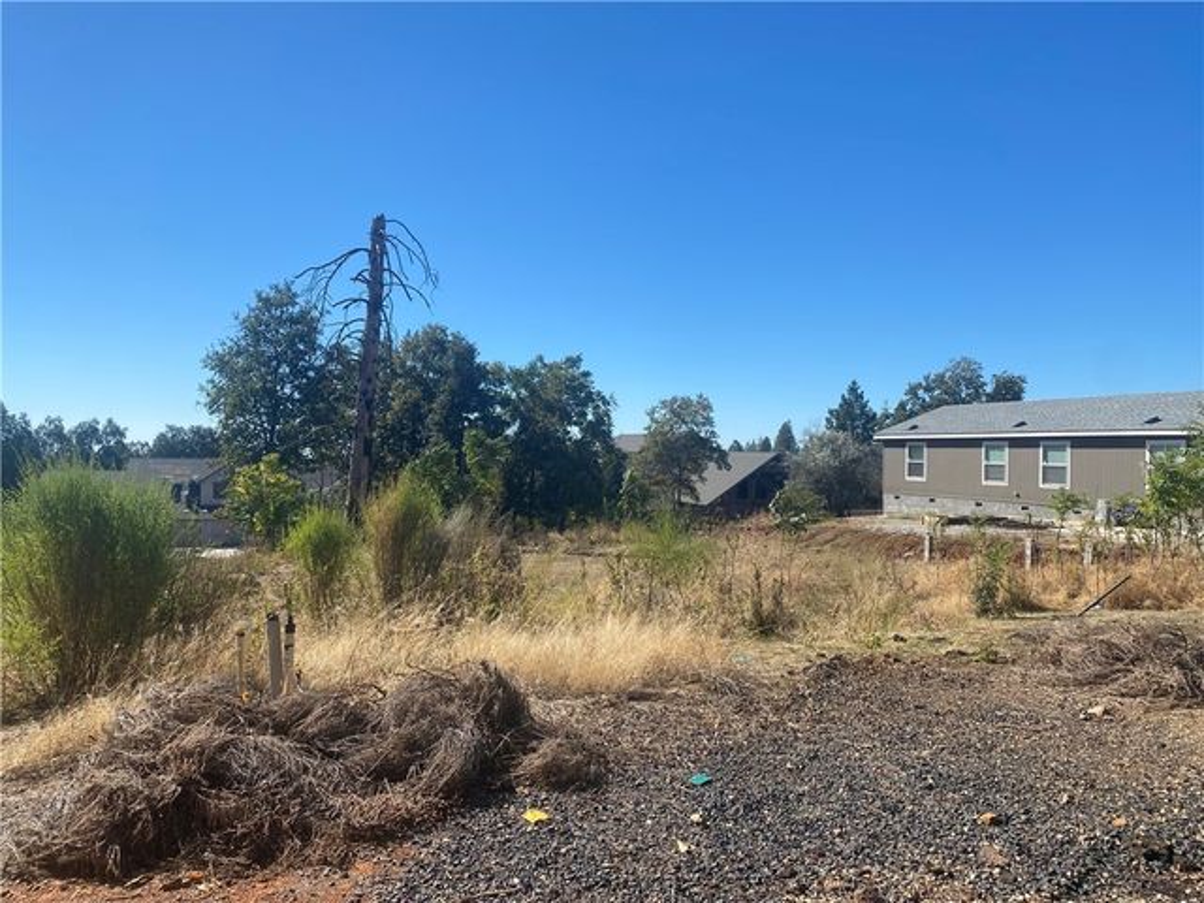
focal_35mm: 26
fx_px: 904
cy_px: 452
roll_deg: +0.4
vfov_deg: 53.1
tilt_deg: +0.0
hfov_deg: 67.3
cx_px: 602
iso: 32
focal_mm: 4.25
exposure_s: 1/3205
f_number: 1.8
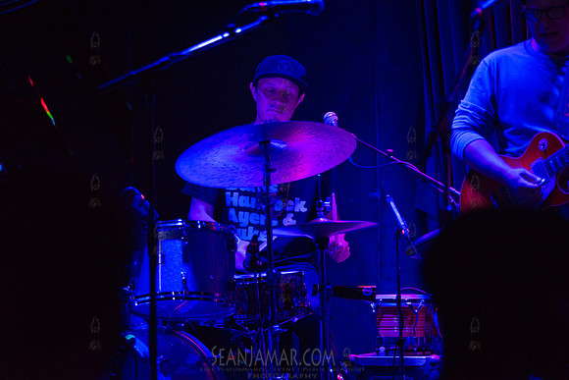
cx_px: 284
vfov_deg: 12.2
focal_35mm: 112
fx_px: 1771
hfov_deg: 18.3
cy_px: 190
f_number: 2.8
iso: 2500
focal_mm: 112
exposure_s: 1/640
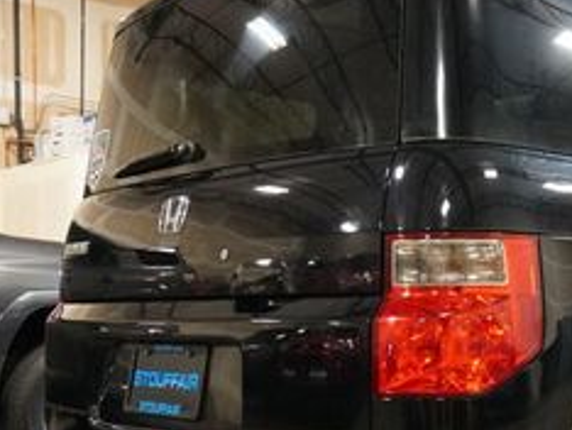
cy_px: 335
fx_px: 1042
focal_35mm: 63
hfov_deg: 29.1
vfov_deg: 23.0
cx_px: 543
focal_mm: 16
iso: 6400
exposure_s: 1/160
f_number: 3.5
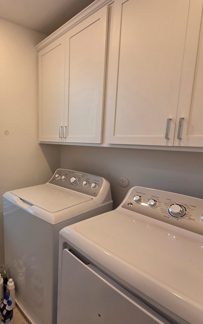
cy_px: 165
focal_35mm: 19
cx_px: 42
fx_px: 168
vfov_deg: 88.0
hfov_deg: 57.7
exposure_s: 1/120
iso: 80
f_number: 2.2
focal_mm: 2.2
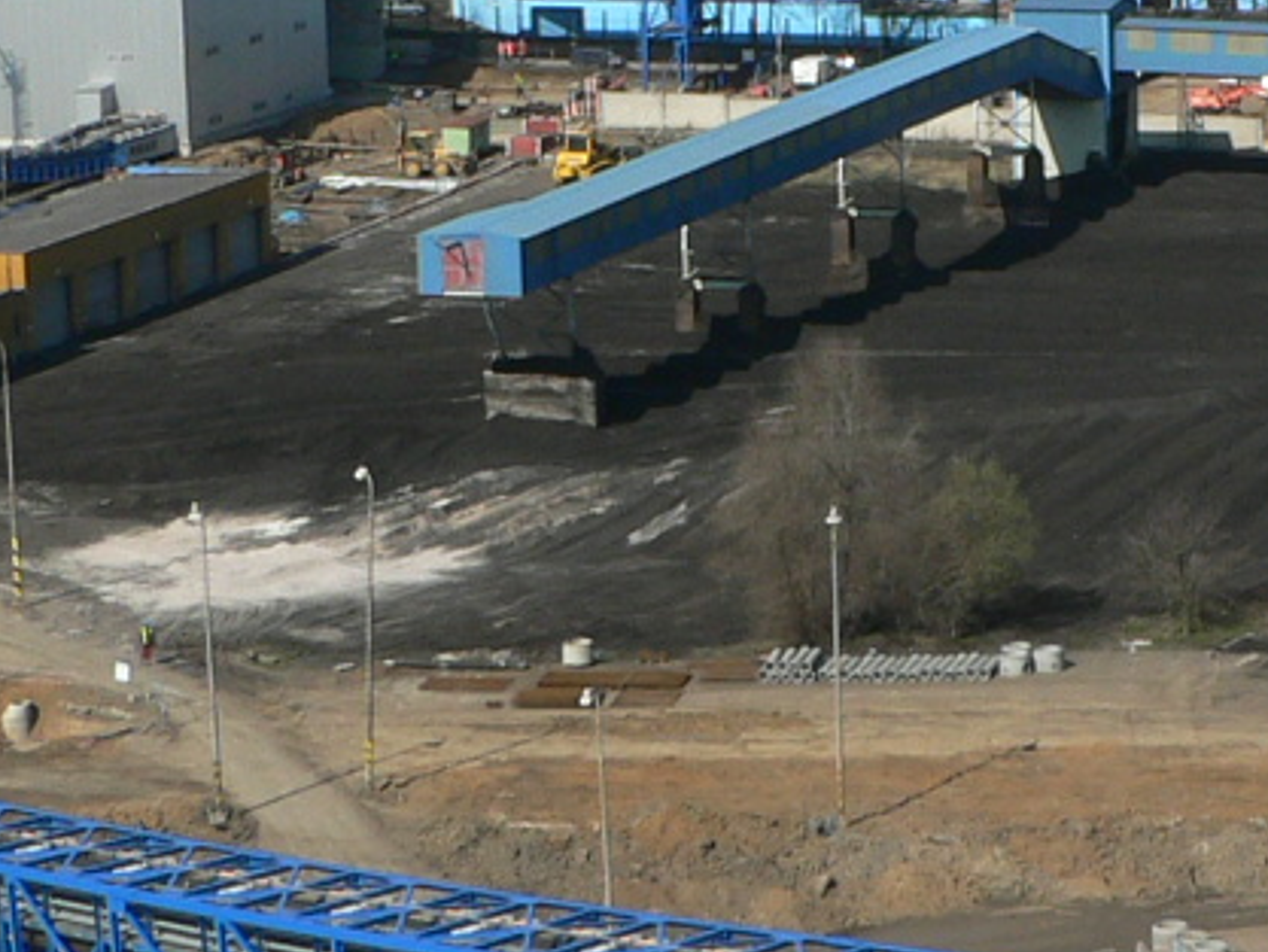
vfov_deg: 10.7
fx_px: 5056
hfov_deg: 14.2
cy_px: 228
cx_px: 1113
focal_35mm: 138
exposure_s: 1/400
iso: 80
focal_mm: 6
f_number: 5
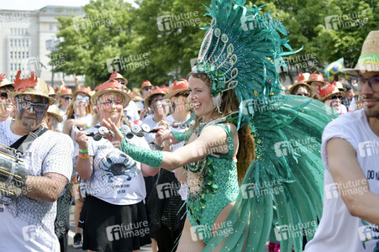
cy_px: 126
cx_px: 190
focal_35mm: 70
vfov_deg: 19.4
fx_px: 736
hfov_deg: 28.9
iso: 160
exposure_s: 1/250
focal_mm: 70
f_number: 6.3
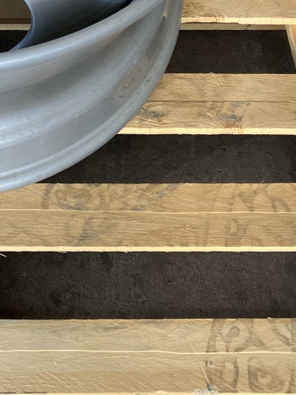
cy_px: -6
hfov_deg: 16.3
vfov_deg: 21.9
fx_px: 980
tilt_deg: -56.2
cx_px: -84
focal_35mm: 86
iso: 64
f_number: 1.8
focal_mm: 3.99
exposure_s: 1/100
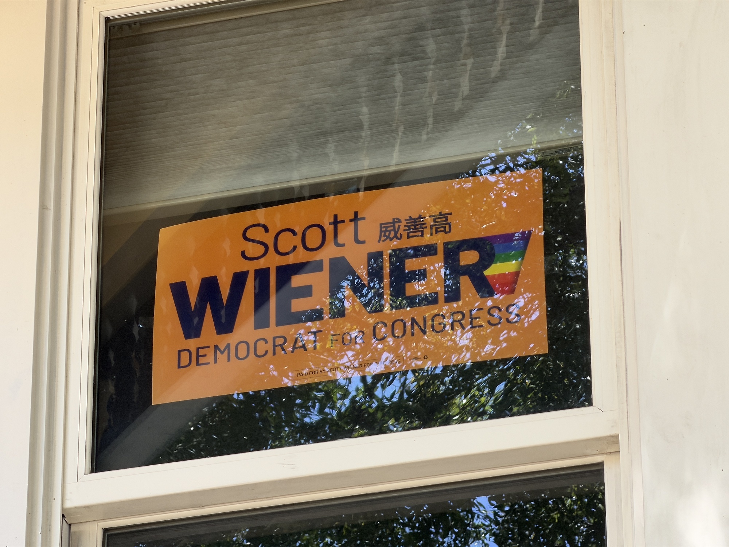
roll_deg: +0.0
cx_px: 364
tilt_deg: +30.3
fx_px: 4212
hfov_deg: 9.9
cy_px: 274
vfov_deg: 7.4
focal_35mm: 200
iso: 80
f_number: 2.8
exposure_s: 1/121
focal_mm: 16.89
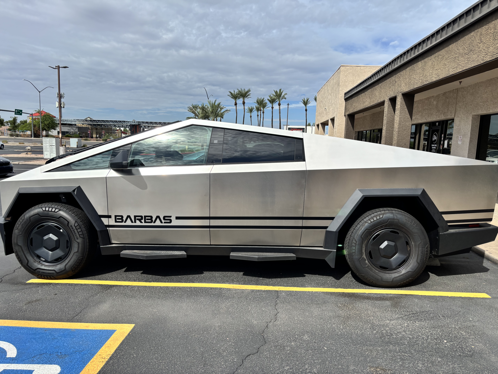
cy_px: 187
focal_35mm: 26
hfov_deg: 67.3
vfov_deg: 53.1
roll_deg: -2.9
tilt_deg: -7.4
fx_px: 374
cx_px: 249
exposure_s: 1/4255
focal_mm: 5.96
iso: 50
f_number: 1.6
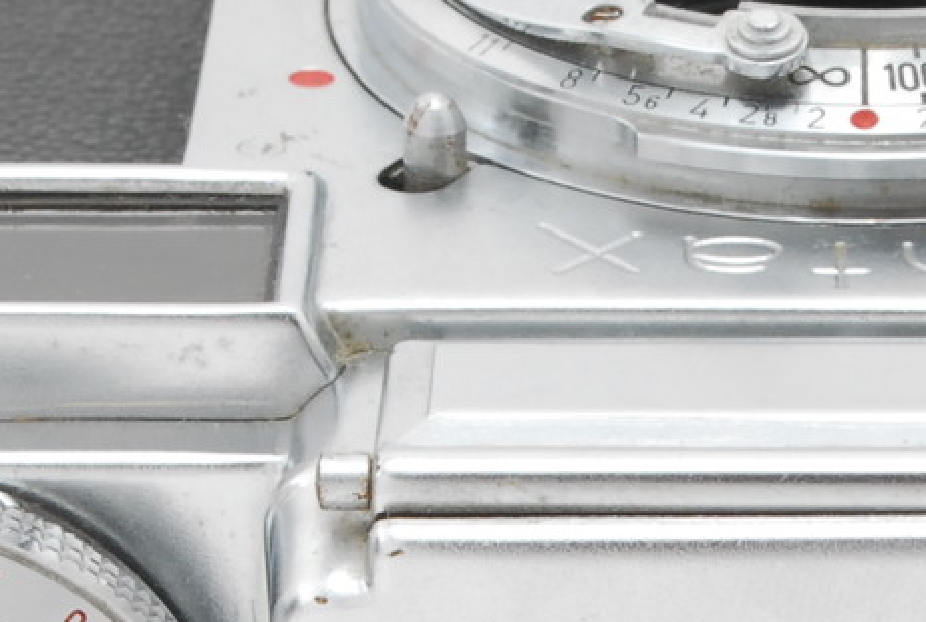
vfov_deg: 4.8
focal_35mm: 287
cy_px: 505
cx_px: 962
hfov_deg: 7.1
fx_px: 7392
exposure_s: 1/125
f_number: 18
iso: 400
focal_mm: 55
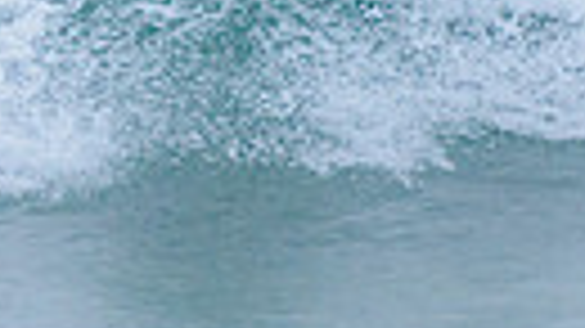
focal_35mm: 2861
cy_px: -121
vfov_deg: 0.4
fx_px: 44361
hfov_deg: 0.8
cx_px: -596
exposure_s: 1/2000
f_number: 5.6
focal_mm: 500
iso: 1400
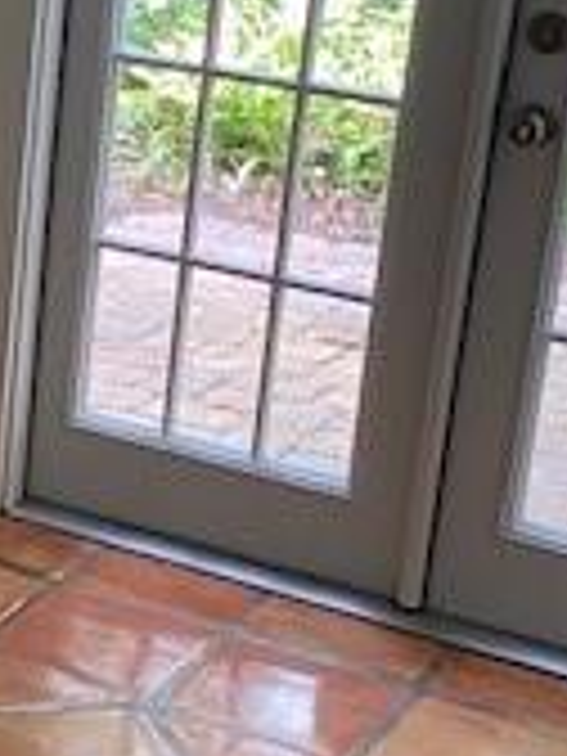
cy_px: 342
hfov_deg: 14.6
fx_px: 2162
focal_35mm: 99
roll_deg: -3.7
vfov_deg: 19.8
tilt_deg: -17.1
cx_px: -45
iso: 160
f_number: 1.8
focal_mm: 4.25
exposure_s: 1/60
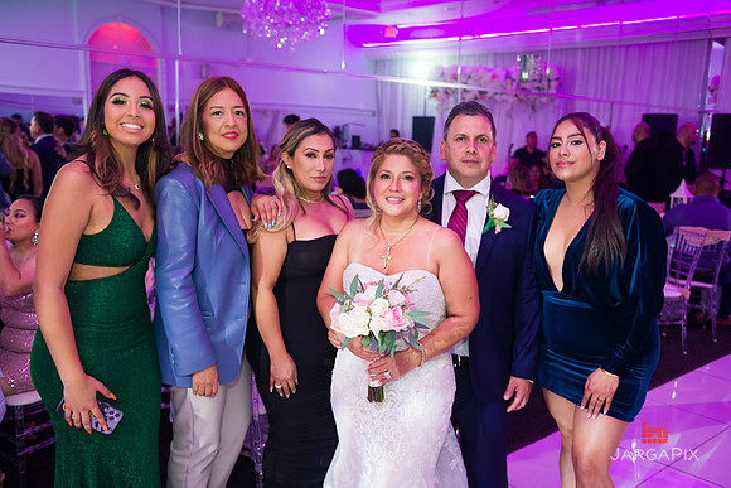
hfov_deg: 58.7
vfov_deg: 41.1
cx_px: 366
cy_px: 244
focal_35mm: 32
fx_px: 650
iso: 800
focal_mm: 32
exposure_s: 1/125
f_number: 3.2
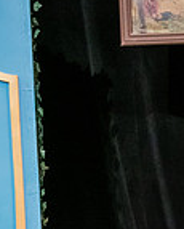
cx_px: 330
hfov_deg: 8.7
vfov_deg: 11.1
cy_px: 260
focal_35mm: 171
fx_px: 1160
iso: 3200
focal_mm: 45
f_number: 3.2
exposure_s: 1/200
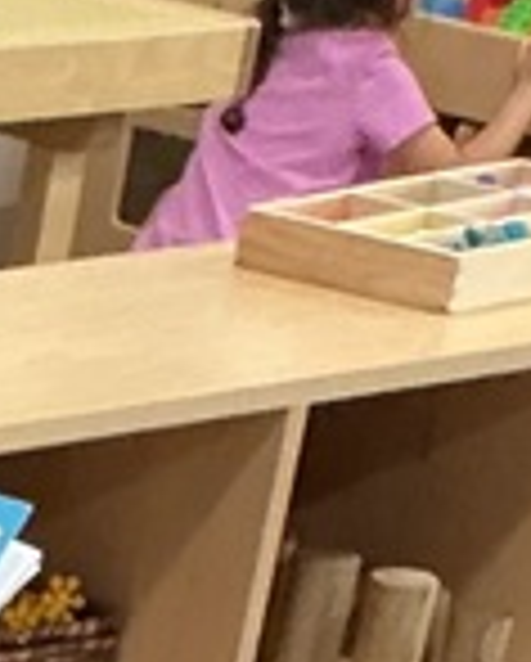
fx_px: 3862
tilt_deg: -39.5
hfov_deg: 6.9
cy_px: 2274
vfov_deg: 7.8
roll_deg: +0.1
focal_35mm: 197
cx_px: -1174
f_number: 1.8
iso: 250
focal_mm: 3
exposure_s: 1/40
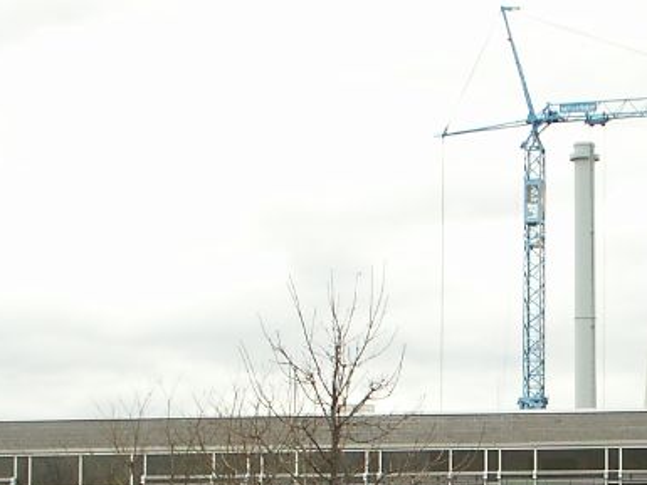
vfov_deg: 11.9
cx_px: 608
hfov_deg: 15.8
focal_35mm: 123
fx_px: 2300
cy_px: 534
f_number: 3.5
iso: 50
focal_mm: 7.7
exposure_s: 1/80
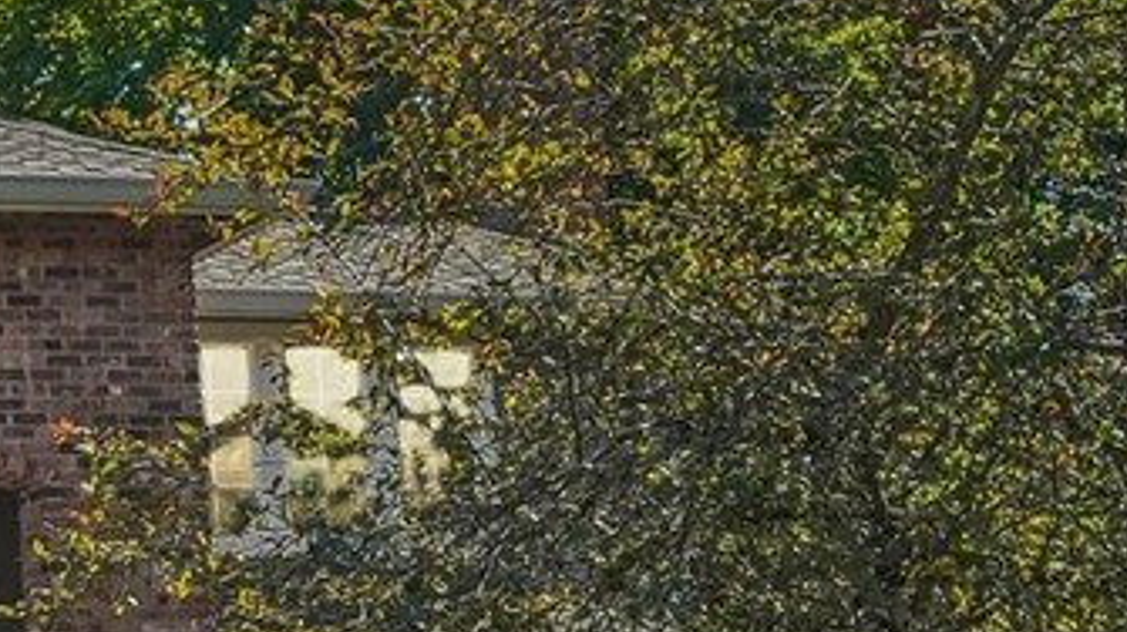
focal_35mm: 85
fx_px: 2539
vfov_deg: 14.0
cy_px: 640
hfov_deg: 18.1
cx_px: -1065
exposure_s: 1/800
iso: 1600
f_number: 8
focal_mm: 16
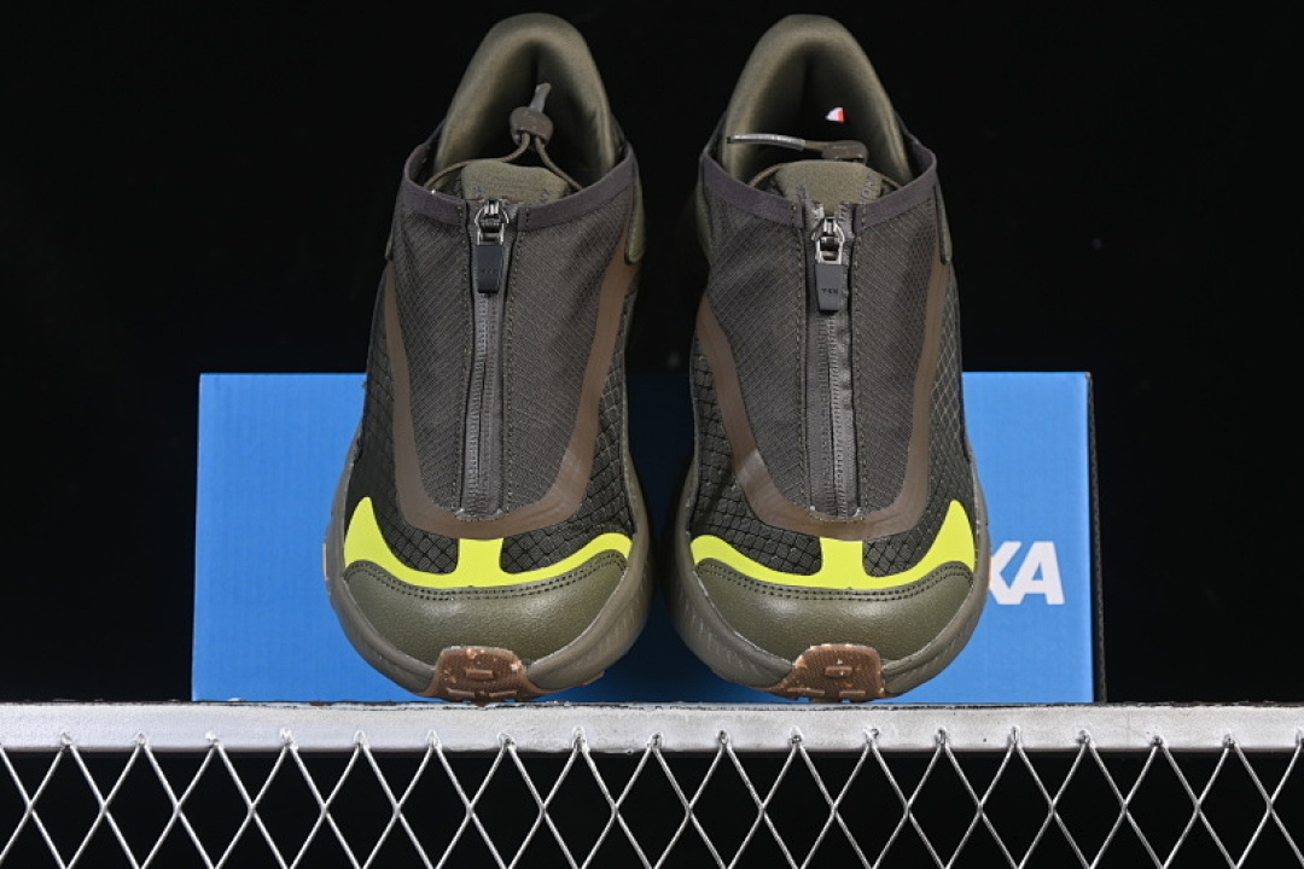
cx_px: 652
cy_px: 434
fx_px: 2716
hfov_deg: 27.0
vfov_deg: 18.2
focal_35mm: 75
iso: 160
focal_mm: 50
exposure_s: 1/60
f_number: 6.3
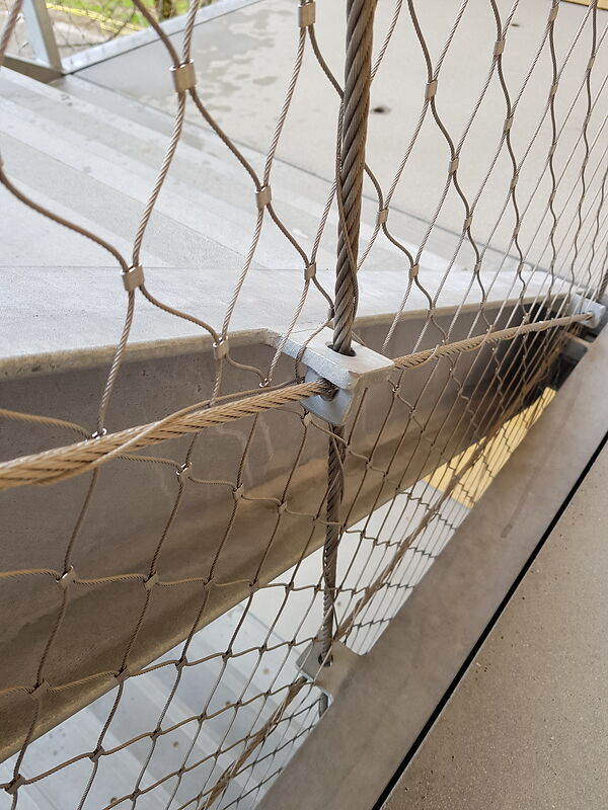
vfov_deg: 67.3
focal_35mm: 26
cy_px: 405
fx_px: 609
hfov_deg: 53.1
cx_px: 304
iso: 40
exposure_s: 1/206
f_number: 1.7
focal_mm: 4.2
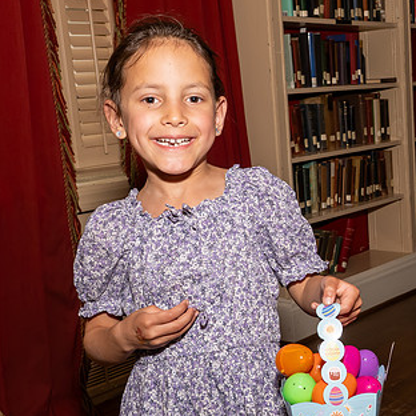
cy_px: 226
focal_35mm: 60
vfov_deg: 28.6
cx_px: 358
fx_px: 816
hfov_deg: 27.8
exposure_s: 1/250
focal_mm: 20
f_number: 7.1
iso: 640
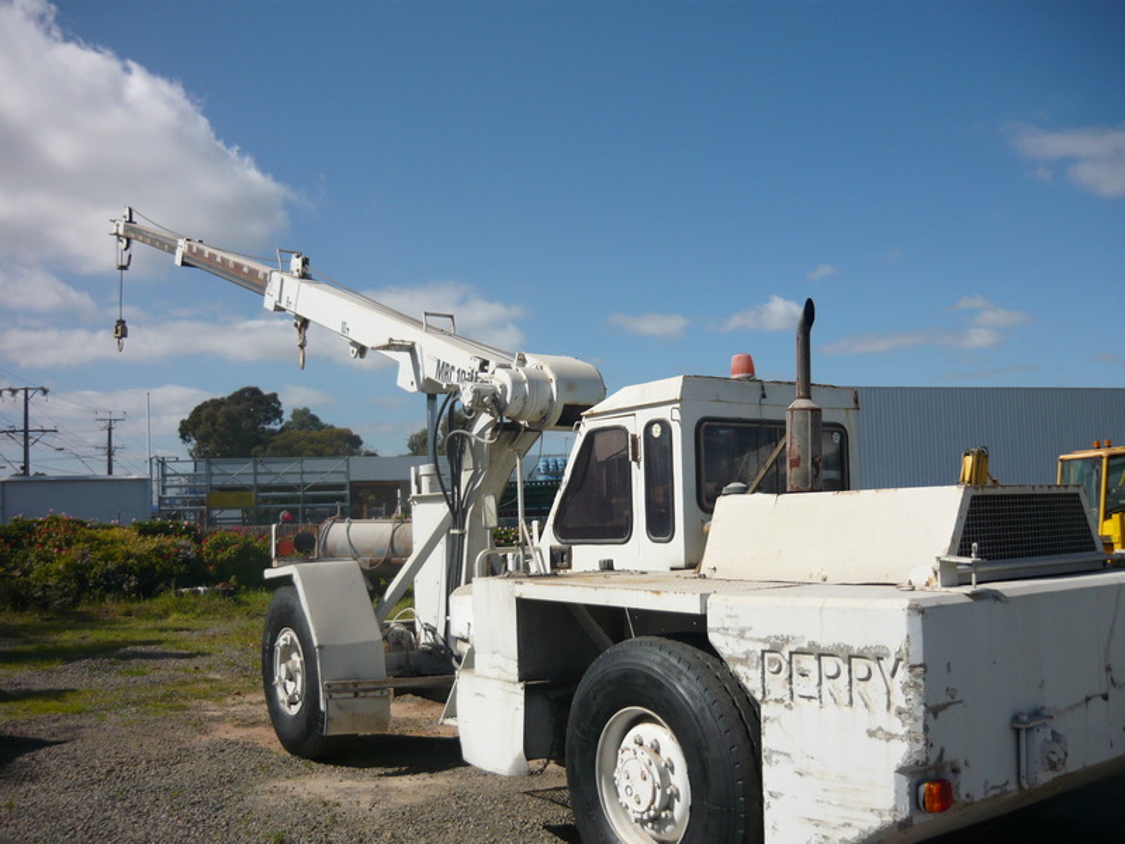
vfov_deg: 42.9
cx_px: 562
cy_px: 422
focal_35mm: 33
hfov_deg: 55.4
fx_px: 1072
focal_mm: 5.5
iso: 100
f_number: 8
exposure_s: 1/400
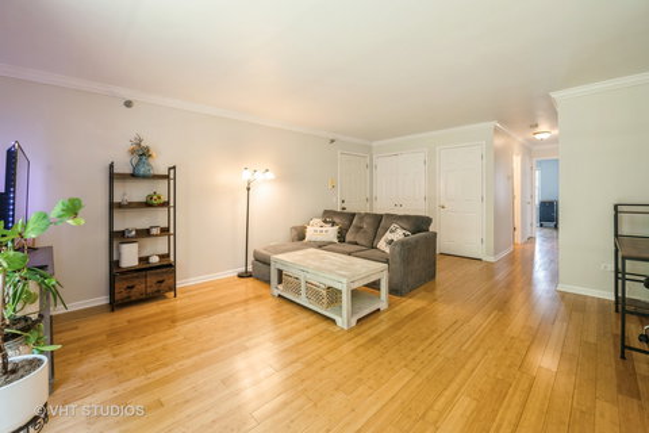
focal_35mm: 14
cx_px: 324
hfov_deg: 104.3
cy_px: 216
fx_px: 252
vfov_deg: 81.2
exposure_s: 1/6
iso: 200
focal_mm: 14
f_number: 8
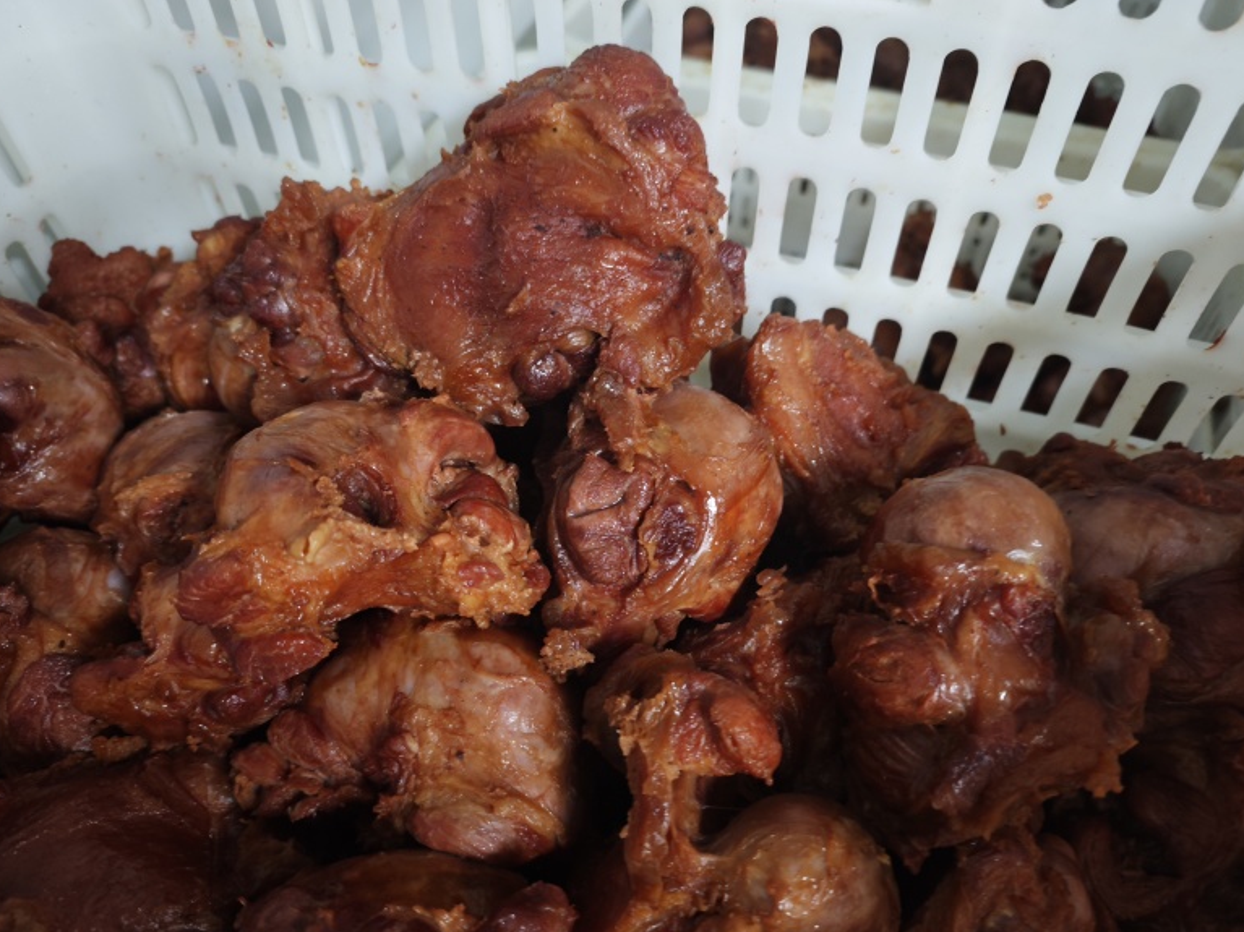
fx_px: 862
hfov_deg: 71.6
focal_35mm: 24
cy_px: 485
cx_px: 628
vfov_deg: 56.8
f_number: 1.6
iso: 1250
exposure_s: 1/25
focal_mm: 6.55
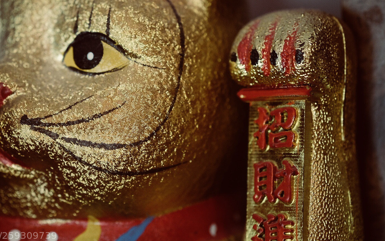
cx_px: 142
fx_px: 1228
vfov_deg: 11.2
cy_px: 96
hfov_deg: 17.8
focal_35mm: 117
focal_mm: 60
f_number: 2.4
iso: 1250
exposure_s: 1/60
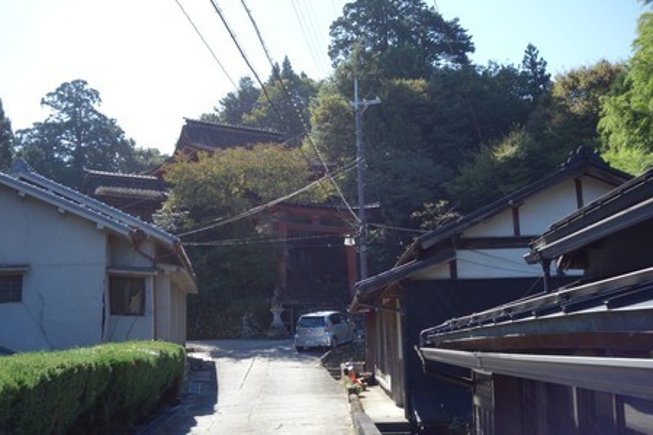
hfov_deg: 49.6
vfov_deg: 34.2
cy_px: 218
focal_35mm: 39
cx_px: 326
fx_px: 707
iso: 160
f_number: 5.6
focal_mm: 14.4
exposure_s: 1/250
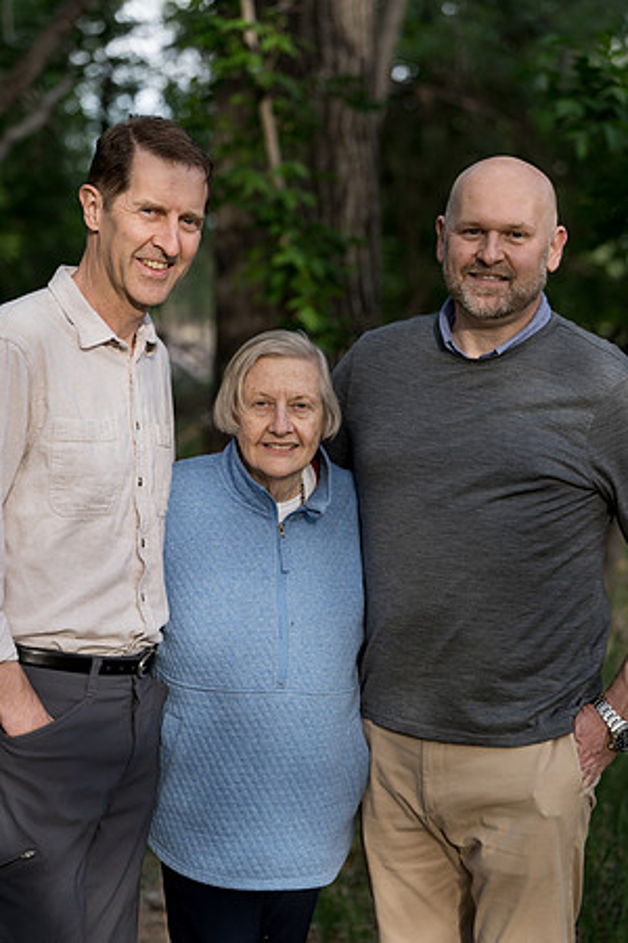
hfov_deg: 16.1
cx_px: 314
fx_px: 2224
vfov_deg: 23.9
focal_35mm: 85
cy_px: 472
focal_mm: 85
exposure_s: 1/160
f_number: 3.5
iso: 200
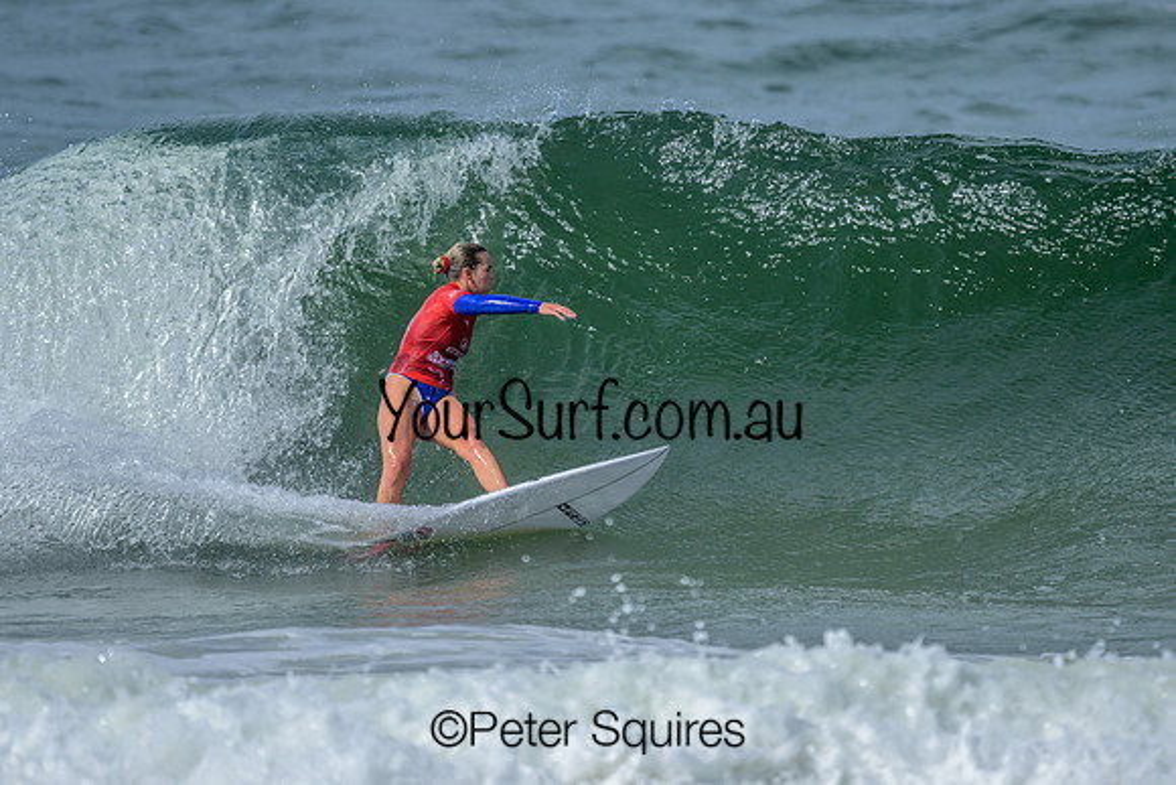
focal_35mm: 1100
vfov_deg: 1.3
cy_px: 386
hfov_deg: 1.9
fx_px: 35941
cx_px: 502
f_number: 6.3
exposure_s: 1/2500
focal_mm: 800
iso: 220
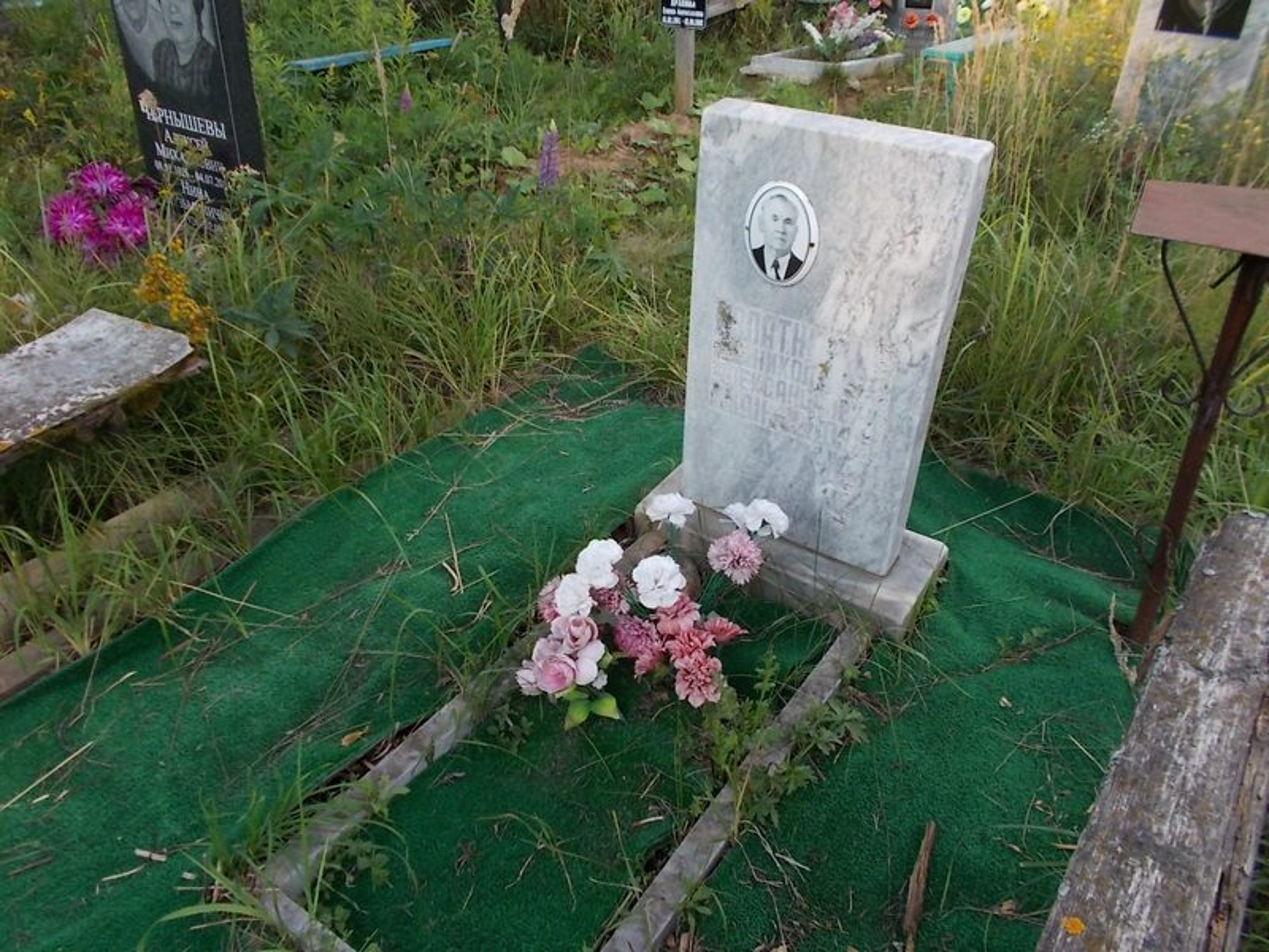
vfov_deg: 53.1
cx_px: 634
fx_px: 953
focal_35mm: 26
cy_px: 476
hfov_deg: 67.3
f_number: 3.2
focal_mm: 4.6
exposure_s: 1/200
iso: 80
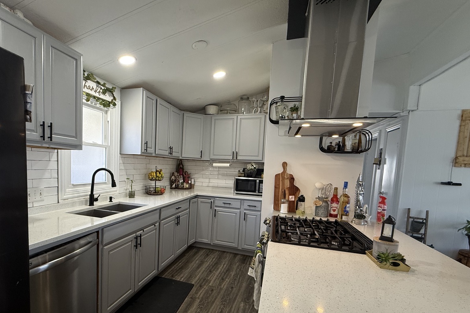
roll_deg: -2.2
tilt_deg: -4.0
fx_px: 235
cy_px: 184
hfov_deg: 89.3
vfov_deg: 66.9
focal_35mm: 18
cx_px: 199
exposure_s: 1/120
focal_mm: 2.22
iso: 160
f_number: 2.2
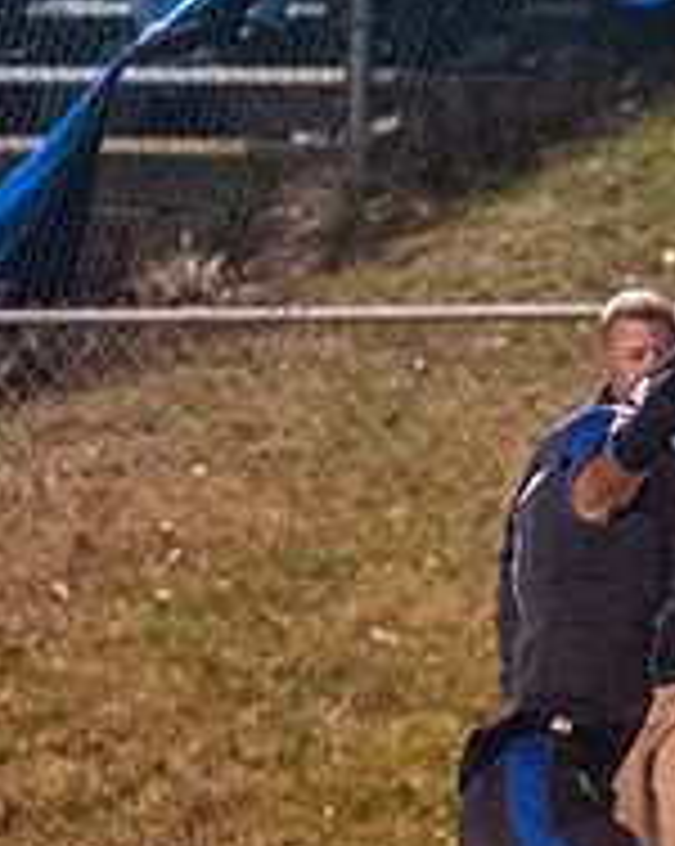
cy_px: 605
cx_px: 520
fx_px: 22011
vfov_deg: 2.2
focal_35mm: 880
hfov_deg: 1.8
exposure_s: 1/800
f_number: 2.8
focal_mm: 197
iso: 10000
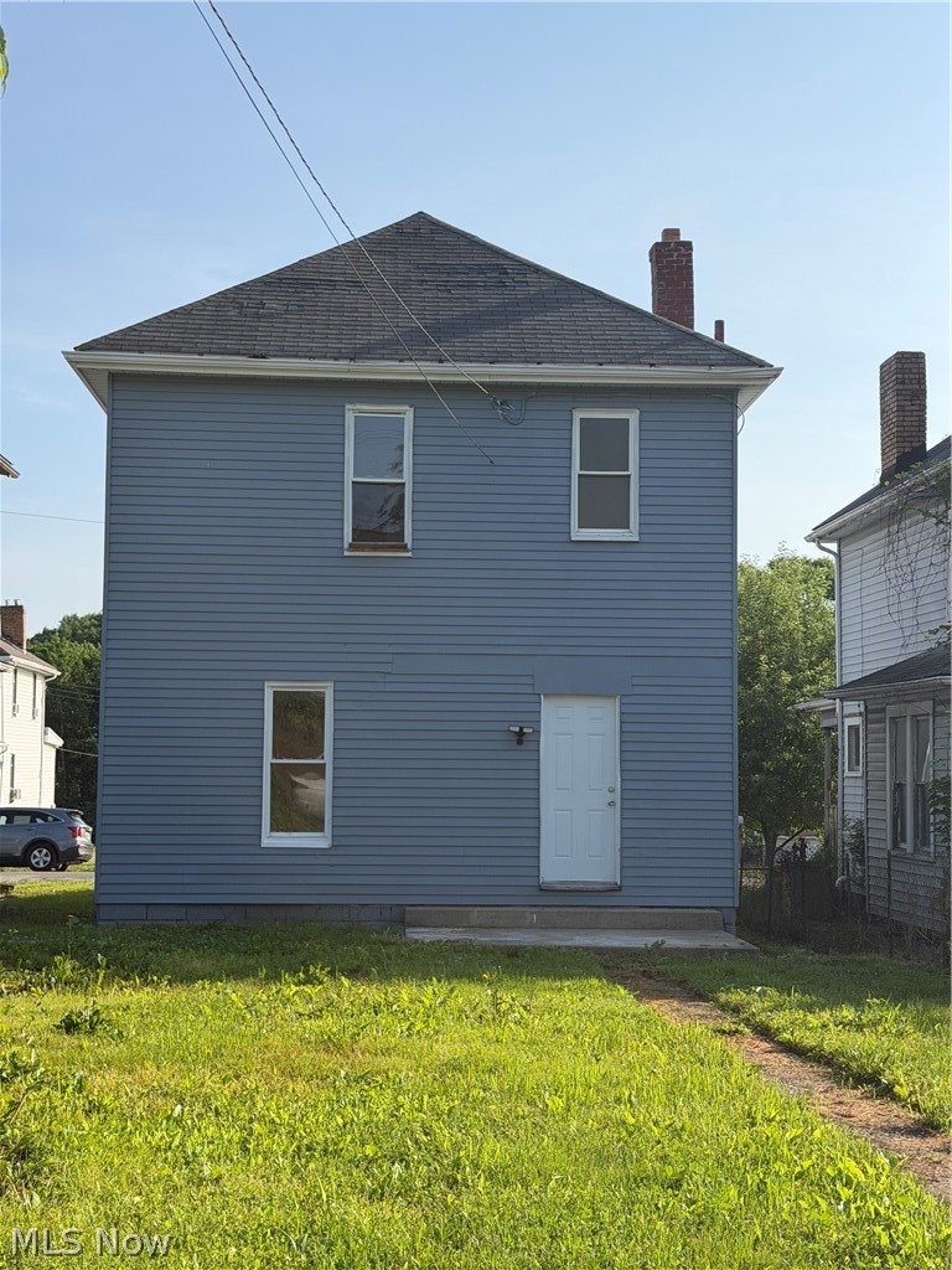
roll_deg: -0.5
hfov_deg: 30.3
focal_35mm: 48
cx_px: 476
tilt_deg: +3.8
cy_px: 635
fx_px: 1760
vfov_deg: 39.7
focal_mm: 6.76
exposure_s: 1/4098
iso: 80
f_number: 1.78
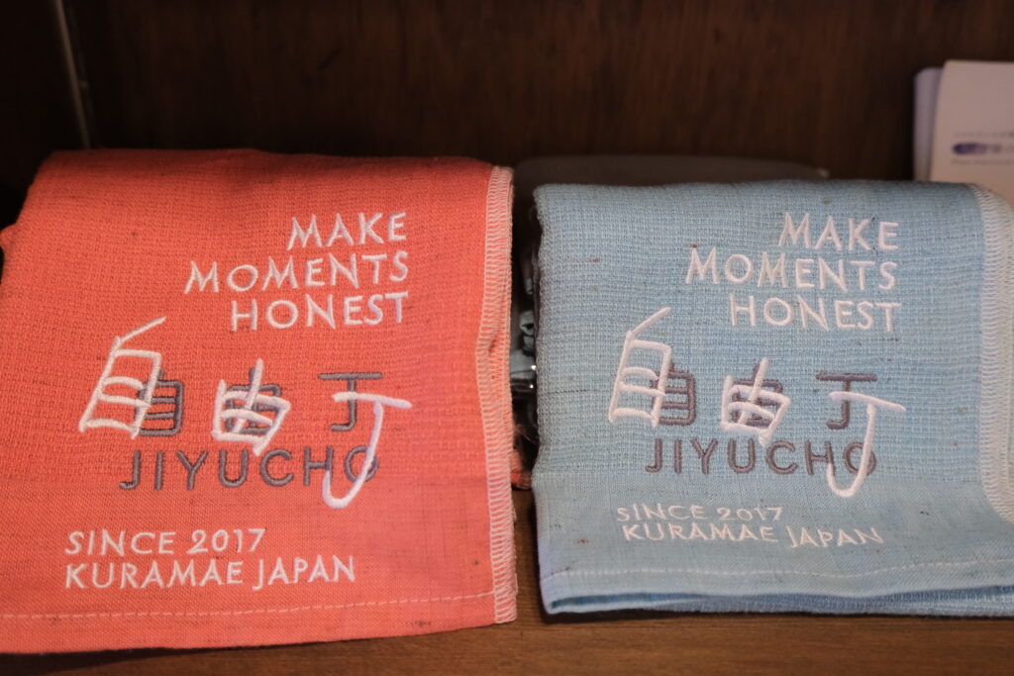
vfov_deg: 43.6
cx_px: 507
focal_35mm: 30
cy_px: 338
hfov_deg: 61.9
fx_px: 845
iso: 2500
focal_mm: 20.2
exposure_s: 1/100
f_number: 3.1
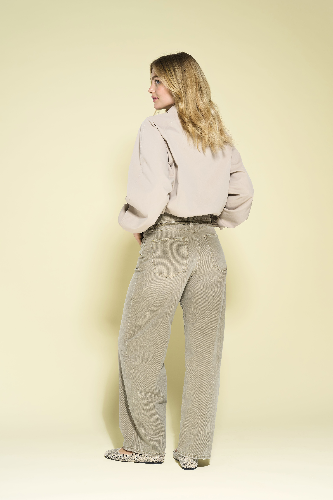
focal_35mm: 54
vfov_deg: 36.9
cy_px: 250
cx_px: 166
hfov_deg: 25.1
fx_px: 749
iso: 500
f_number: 8
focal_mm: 54
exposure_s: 1/200
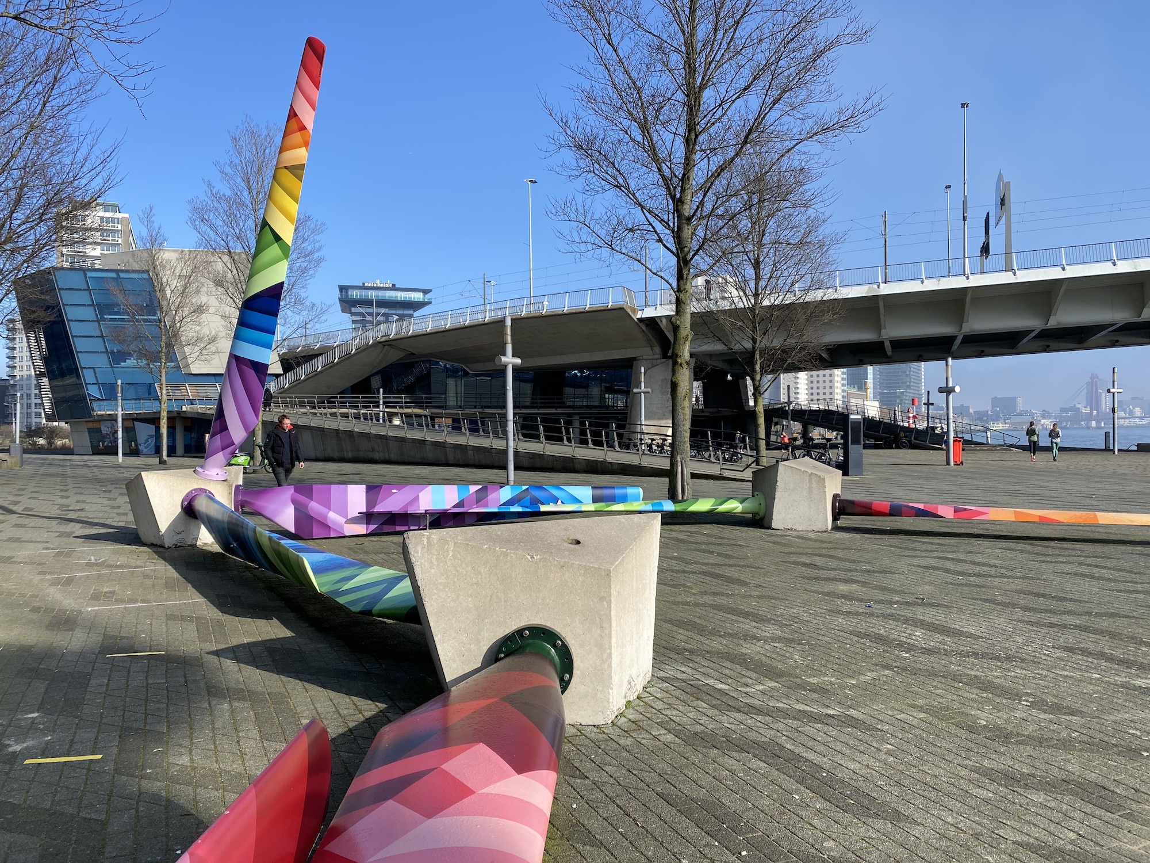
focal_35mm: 26
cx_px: 575
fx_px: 864
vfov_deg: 53.1
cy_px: 432
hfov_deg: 67.3
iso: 32
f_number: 1.8
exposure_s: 1/2222
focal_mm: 4.25
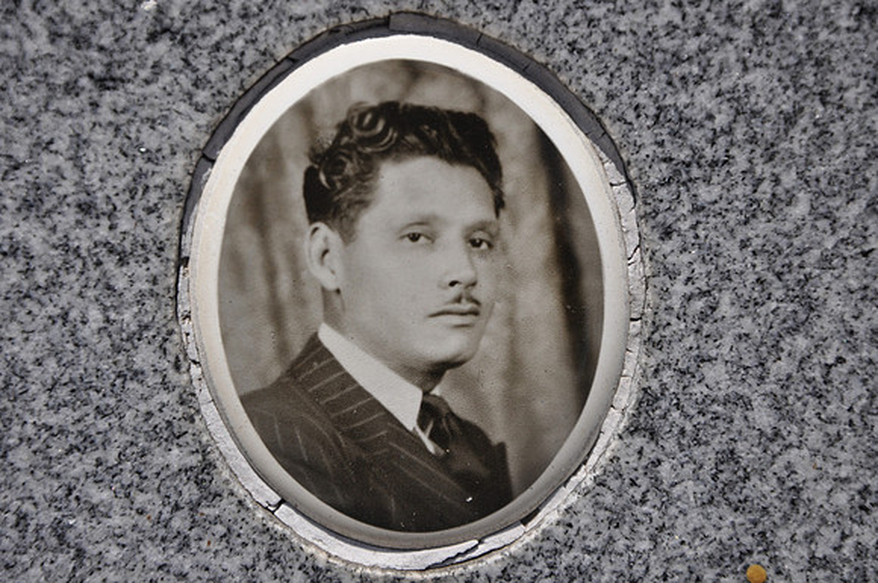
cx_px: 439
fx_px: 3836
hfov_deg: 13.1
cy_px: 292
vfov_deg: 8.7
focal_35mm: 158
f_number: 8
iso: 200
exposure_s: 1/250
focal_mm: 105
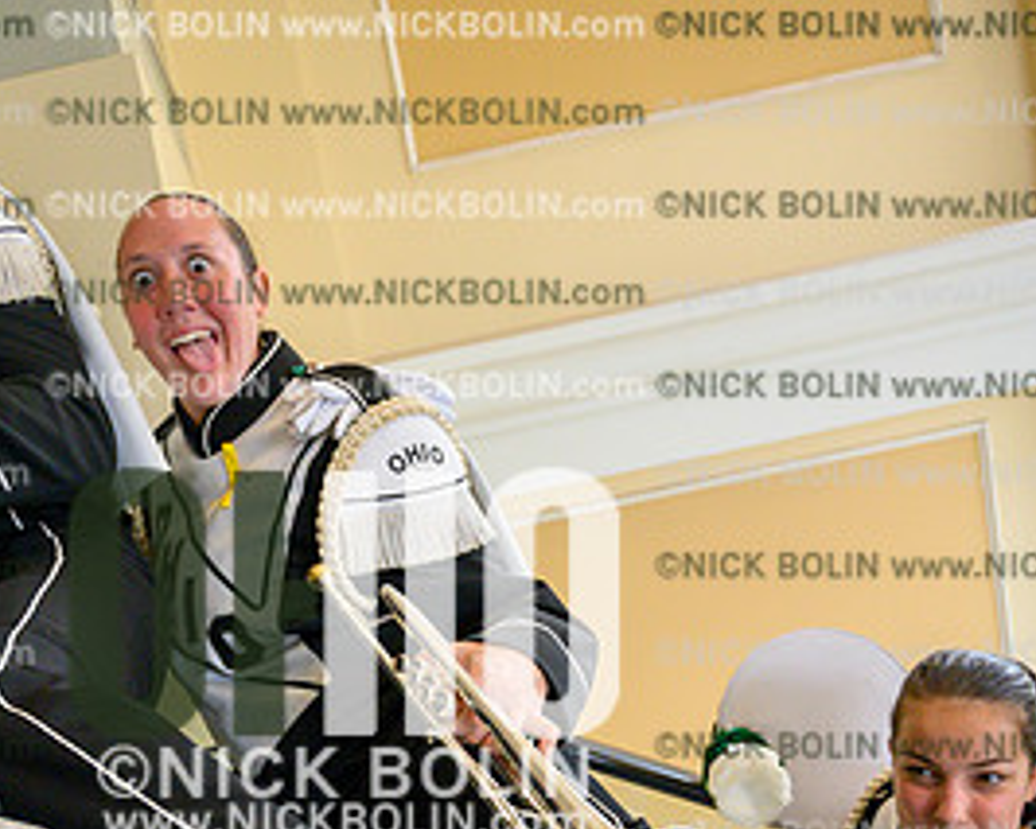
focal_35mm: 49
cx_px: 343
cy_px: 654
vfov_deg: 30.2
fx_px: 1503
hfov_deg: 37.6
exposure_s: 1/800
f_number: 4
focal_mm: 24
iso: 6400
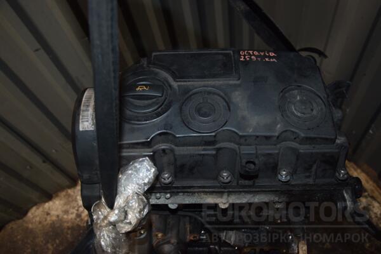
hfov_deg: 57.2
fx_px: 349
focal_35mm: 33
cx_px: 190
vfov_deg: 40.0
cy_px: 127
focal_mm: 22
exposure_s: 1/60
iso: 800
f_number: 5
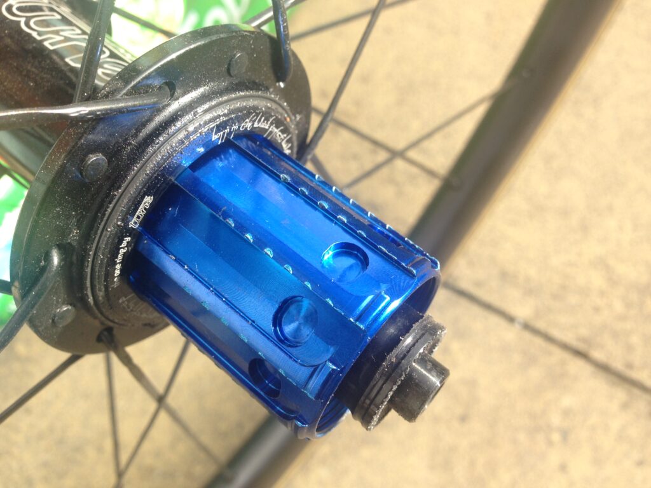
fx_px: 621
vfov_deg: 42.9
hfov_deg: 55.4
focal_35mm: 33
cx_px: 326
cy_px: 244
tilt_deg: -72.1
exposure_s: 1/210
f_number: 2.4
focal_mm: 4.12
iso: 50
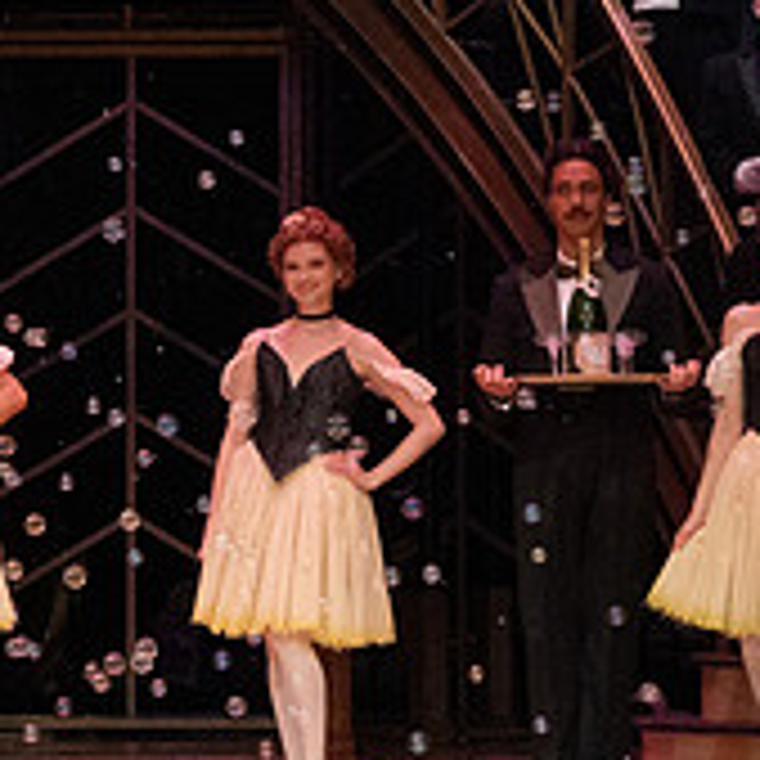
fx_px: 9712
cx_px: -148
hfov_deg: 4.5
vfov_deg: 4.5
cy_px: 137
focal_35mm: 391
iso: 12800
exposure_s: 1/400
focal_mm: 134
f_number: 16
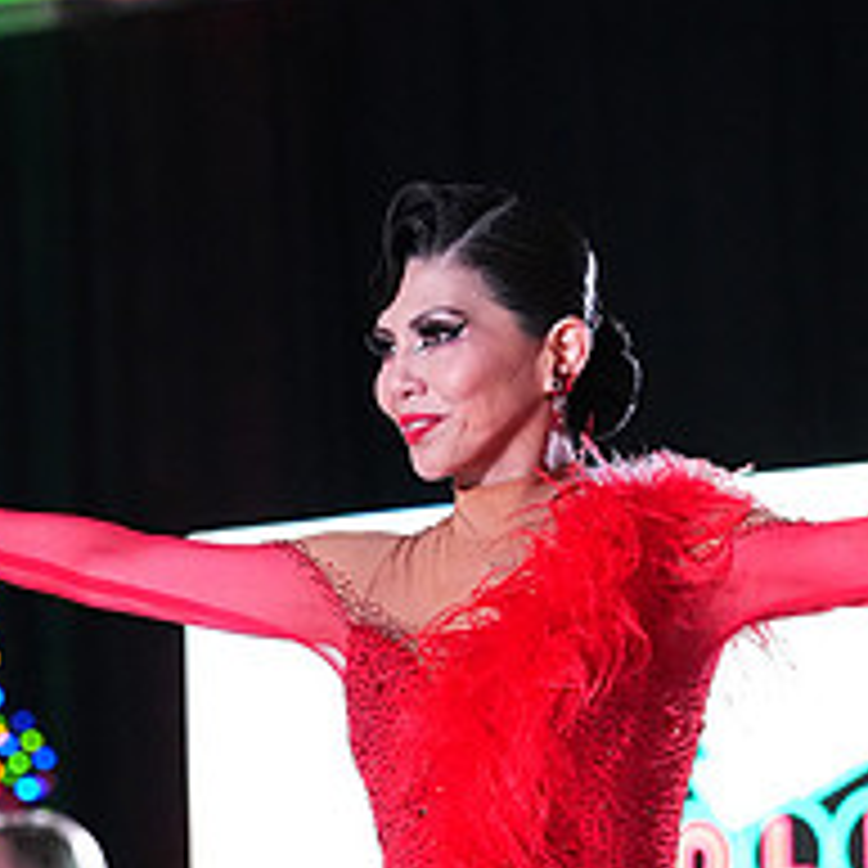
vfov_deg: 4.6
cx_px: 299
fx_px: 10809
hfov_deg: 4.6
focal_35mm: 381
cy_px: 1111
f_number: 5
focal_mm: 149
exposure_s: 1/400
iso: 10000
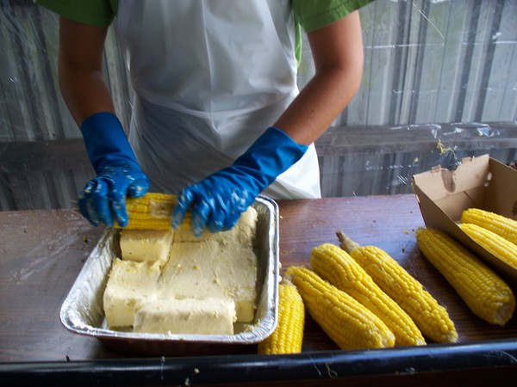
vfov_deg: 39.7
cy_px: 194
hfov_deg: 51.4
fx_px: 538
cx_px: 258
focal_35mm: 36
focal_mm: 7.54
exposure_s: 1/100
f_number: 2.8
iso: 80
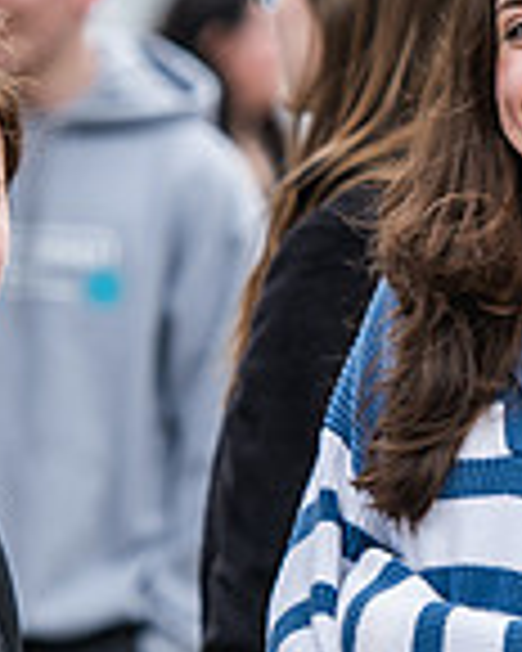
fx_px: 9810
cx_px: 423
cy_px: 308
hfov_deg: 3.0
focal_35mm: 508
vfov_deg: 3.8
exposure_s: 1/640
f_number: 3.2
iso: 200
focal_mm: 135
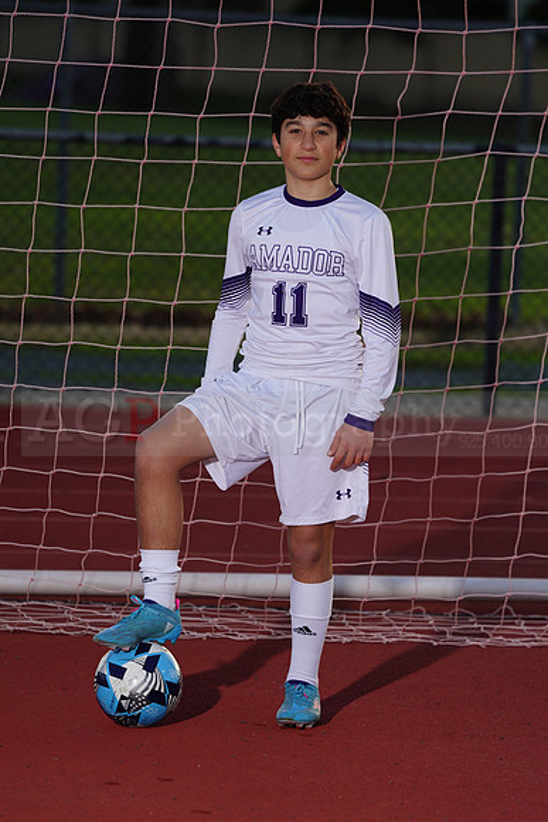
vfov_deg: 7.7
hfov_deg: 5.1
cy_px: 411
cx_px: 274
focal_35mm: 268
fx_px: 6115
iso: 320
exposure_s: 1/250
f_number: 5.6
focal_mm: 268
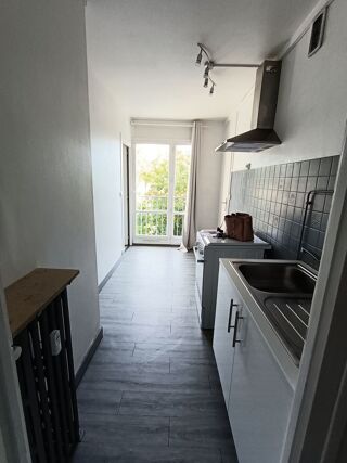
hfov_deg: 74.7
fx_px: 227
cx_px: 174
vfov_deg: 91.0
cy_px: 232
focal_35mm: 17
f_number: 2.2
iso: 224
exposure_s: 1/100
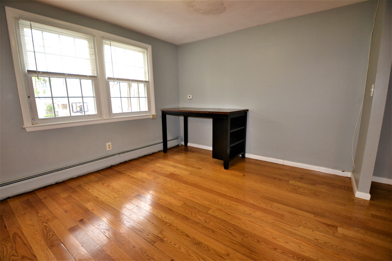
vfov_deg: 77.3
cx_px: 196
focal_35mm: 15
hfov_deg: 100.4
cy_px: 130
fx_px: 163
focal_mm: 10
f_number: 3.5
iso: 900
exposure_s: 1/60
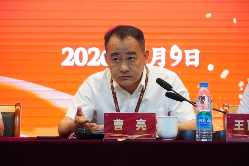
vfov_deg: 10.9
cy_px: 83
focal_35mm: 126
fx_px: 871
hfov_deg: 16.3
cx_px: 124
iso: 4000
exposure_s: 1/250
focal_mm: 84
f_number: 5.6
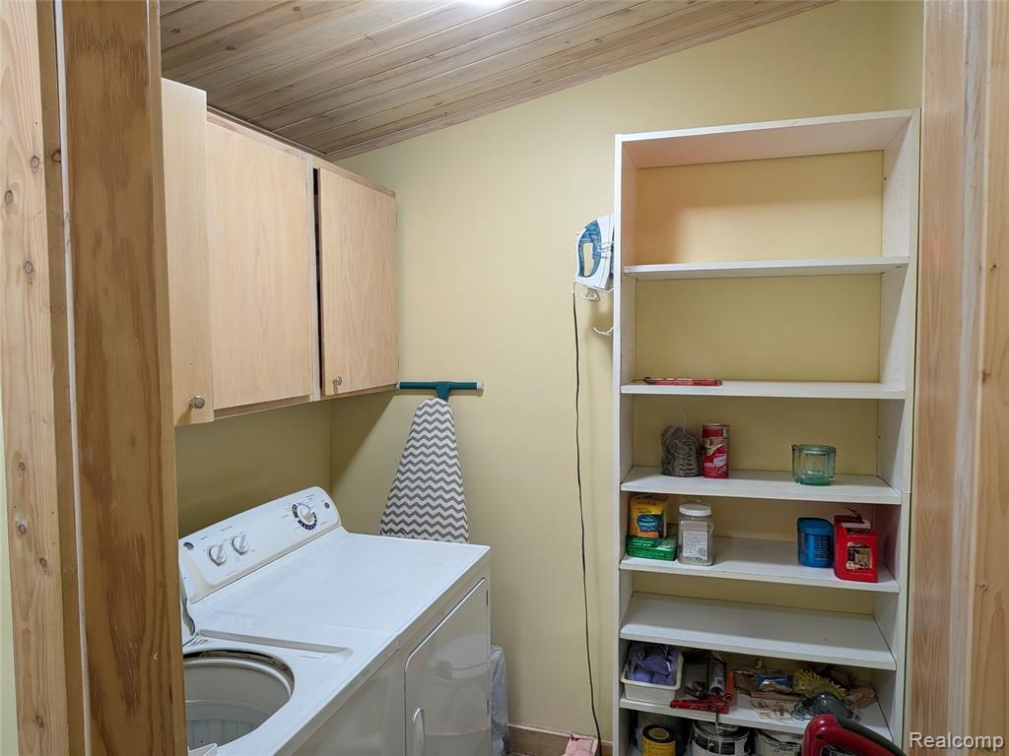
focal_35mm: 24
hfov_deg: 71.6
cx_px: 504
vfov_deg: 56.8
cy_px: 378
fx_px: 700
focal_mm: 4.53
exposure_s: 1/23.8
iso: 179
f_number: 1.7
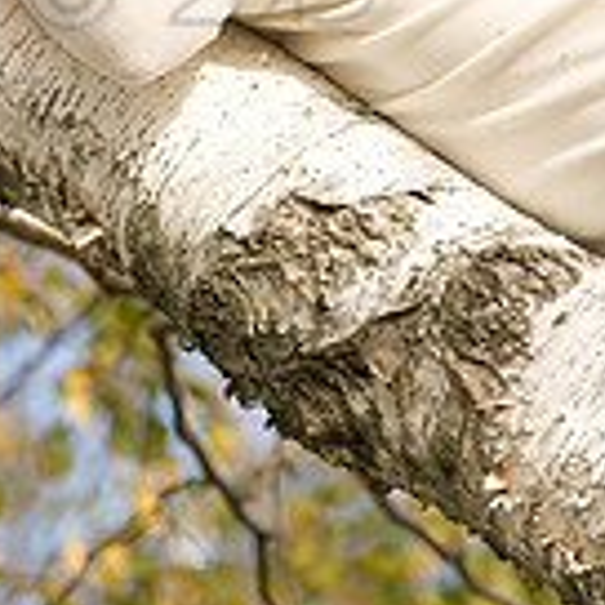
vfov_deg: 3.1
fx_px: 11113
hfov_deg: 3.1
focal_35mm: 562
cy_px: -125
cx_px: 118
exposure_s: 1/250
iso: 125
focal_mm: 200
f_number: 5.6
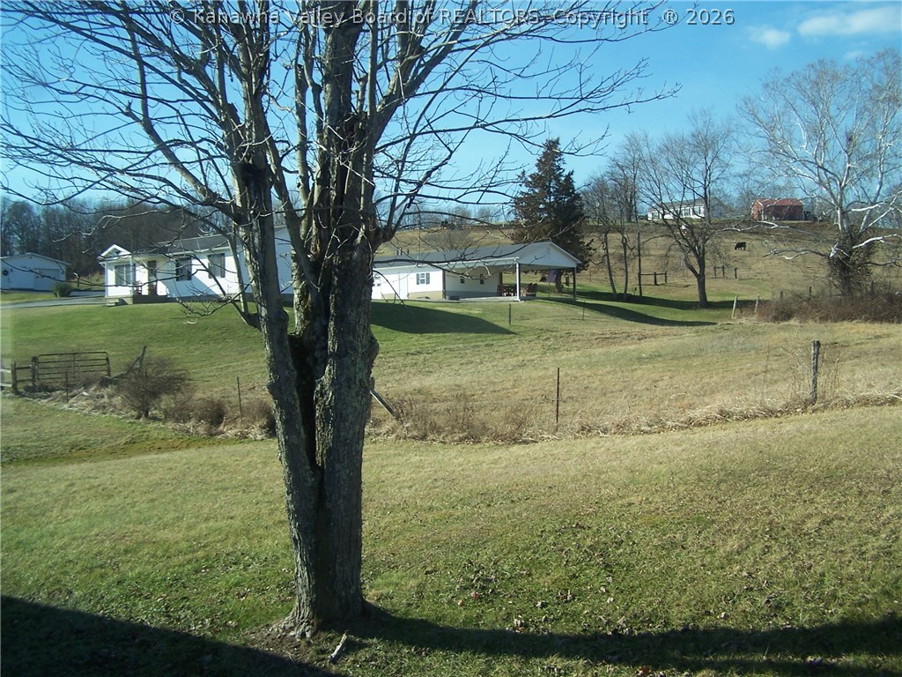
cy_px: 338
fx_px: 990
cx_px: 451
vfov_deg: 37.7
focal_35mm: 38
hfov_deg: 49.0
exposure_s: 1/500
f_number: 2.8
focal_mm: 6.3
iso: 80
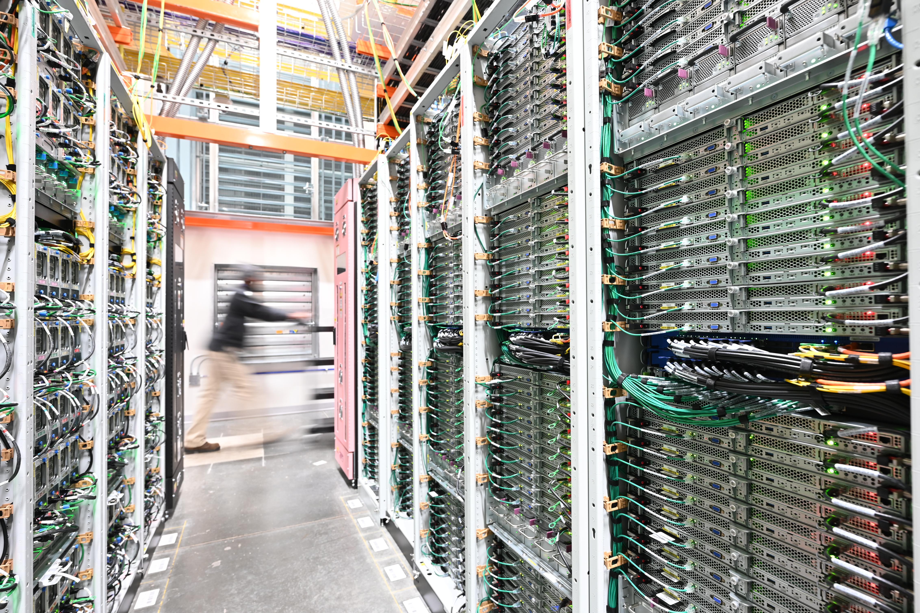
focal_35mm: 18
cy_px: 306
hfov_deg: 91.6
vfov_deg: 68.8
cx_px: 460
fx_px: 447
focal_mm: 17.5
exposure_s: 1/10
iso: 800
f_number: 4
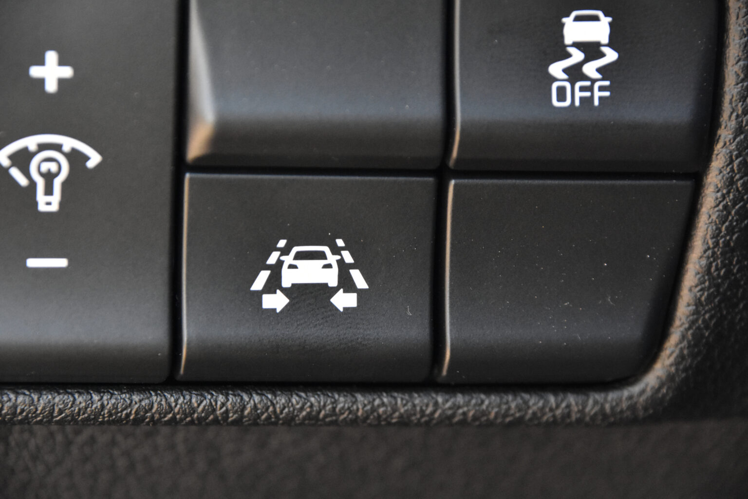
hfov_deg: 4.6
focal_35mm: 450
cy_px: 250
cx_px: 374
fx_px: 9349
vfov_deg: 3.1
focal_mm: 300
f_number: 6.3
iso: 4500
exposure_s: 1/250
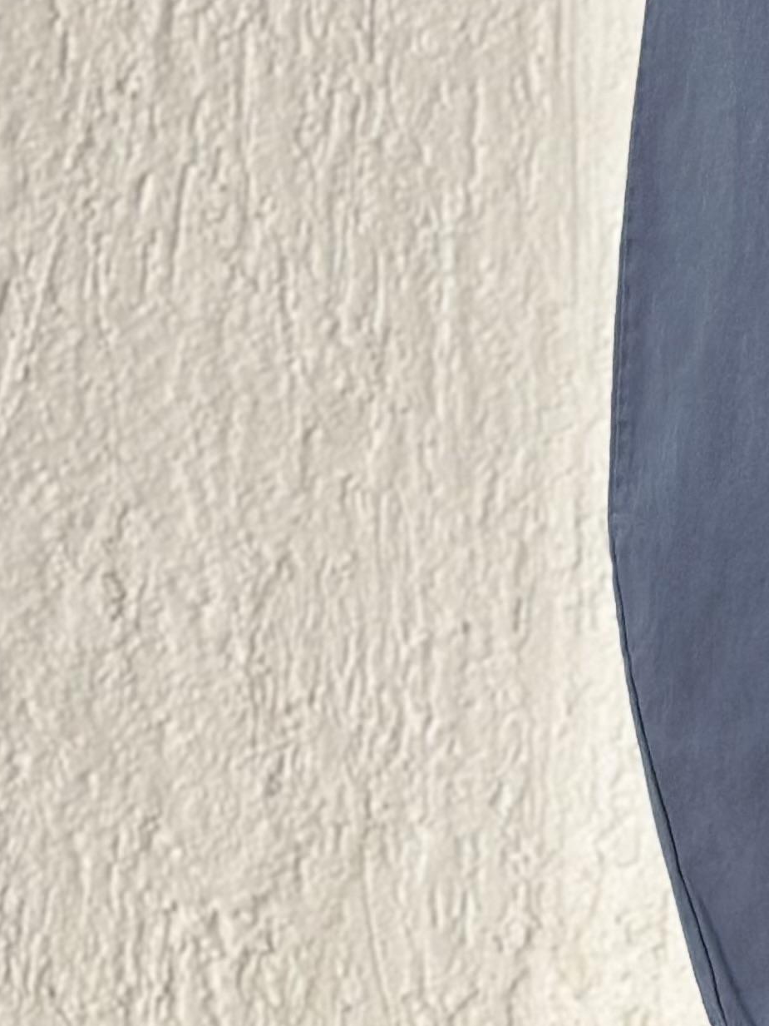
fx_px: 4650
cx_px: 1168
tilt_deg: +1.9
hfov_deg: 9.2
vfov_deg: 12.5
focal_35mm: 157
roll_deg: -0.8
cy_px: 166
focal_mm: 6.86
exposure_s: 1/121
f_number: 1.78
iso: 100
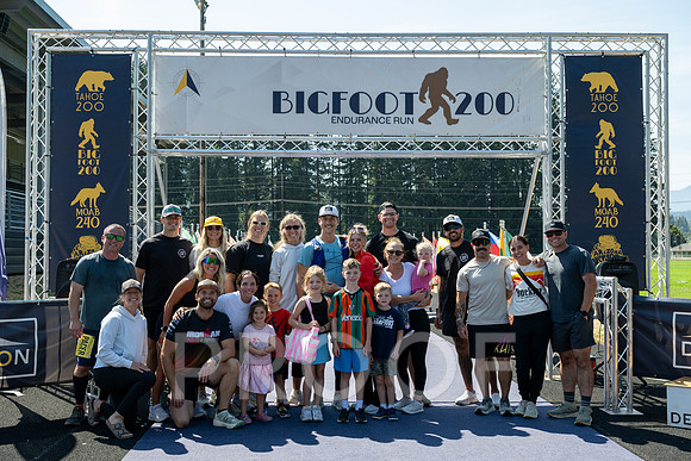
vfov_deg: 33.0
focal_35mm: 40
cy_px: 235
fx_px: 777
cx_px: 352
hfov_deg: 47.9
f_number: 6.3
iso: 160
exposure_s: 1/250
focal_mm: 36
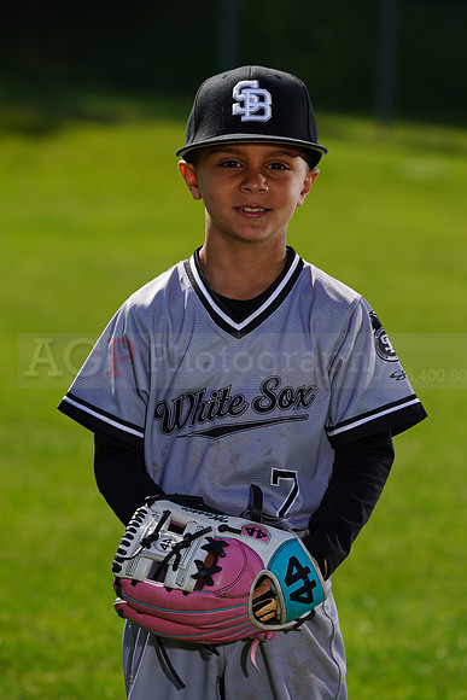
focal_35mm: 221
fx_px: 4297
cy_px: 350
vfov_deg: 9.3
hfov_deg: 6.2
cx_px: 234
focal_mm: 221
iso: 100
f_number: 8
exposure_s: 1/250
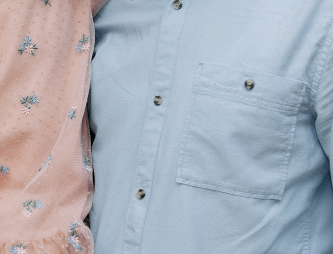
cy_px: 77
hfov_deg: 12.1
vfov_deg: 9.4
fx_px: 1538
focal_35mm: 159
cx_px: -67
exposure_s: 1/200
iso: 160
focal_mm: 34
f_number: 3.5
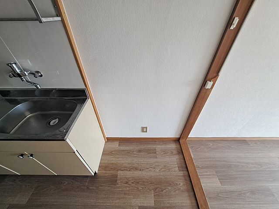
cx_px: 140
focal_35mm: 13
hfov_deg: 106.2
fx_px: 105
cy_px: 104
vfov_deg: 89.9
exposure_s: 1/50
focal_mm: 1.74
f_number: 2.2
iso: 200
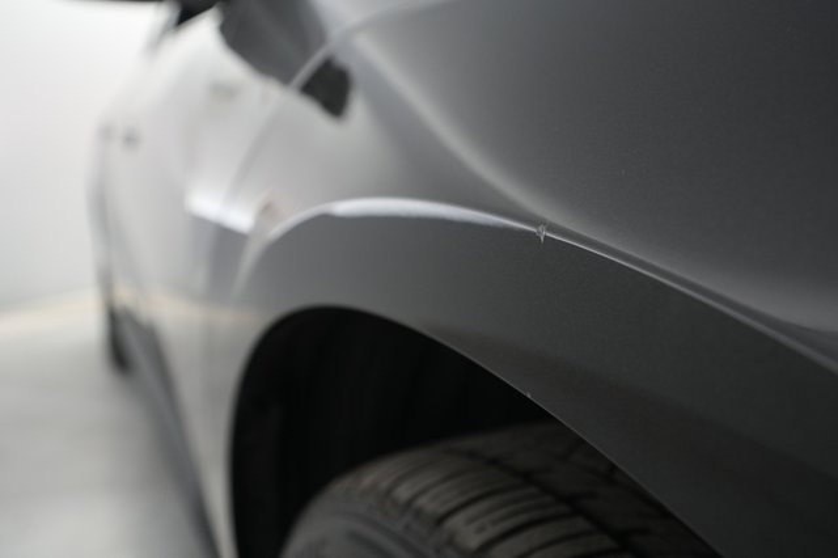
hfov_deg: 65.5
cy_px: 279
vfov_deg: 46.4
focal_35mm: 28
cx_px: 419
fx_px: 651
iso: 2500
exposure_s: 1/100
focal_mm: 28
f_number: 4.5
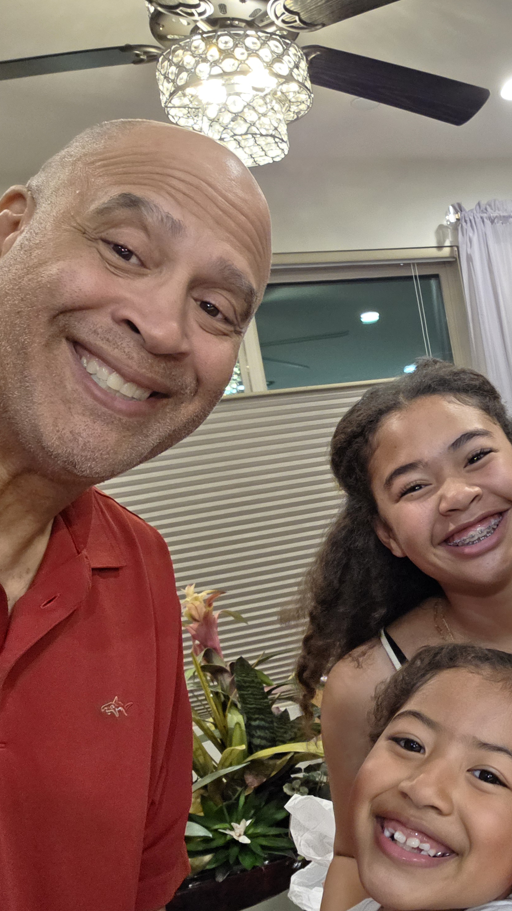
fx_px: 893
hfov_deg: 28.8
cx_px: 571
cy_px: 453
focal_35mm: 37
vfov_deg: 54.0
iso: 500
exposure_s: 1/60.2
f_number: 2.2
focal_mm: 3.3
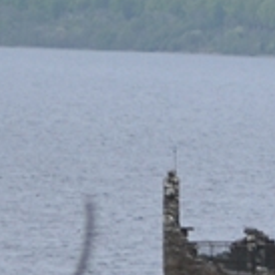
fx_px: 4665
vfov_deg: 3.3
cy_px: 592
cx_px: 958
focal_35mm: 519
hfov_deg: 3.3
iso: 360
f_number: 5.6
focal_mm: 52
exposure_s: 1/125
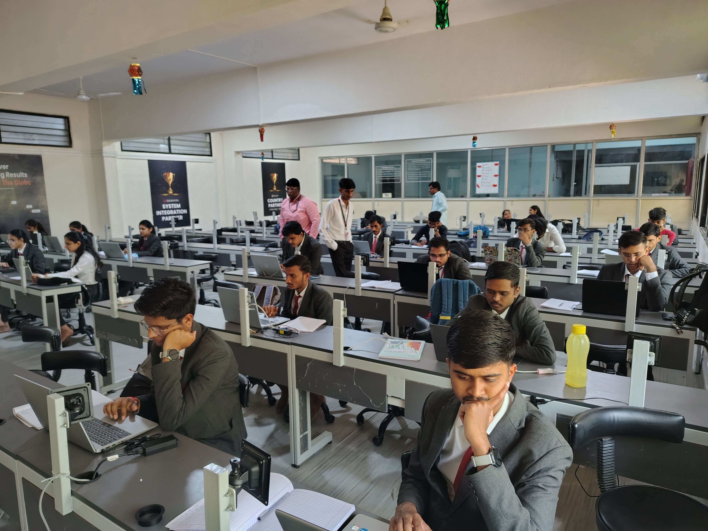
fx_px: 491
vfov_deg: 56.8
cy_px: 266
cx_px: 354
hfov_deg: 71.6
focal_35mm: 24
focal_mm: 5.56
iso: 1206
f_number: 1.8
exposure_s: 1/50
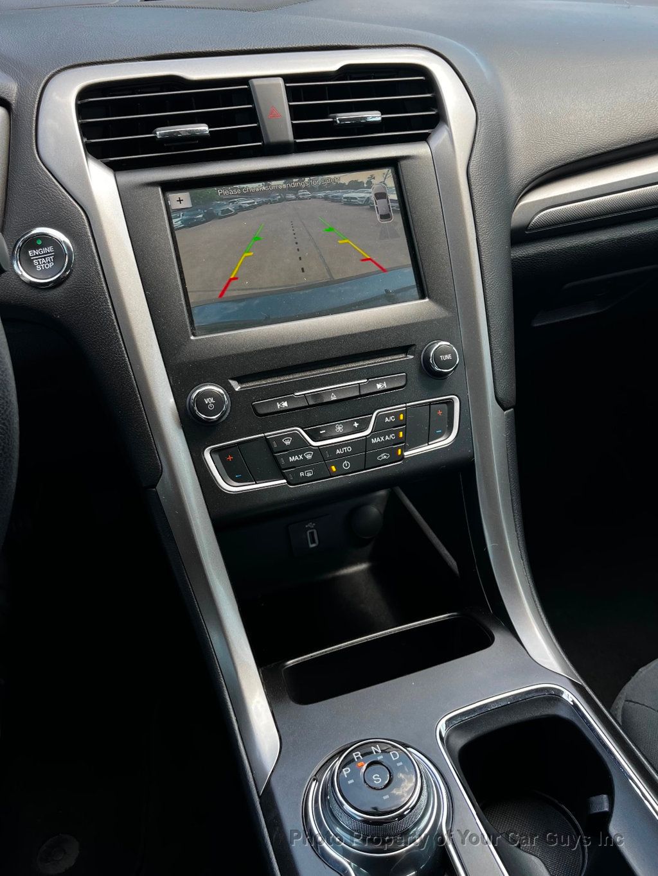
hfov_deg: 53.1
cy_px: 438
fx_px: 659
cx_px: 329
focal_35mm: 26
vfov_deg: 67.3
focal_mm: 5.1
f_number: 1.6
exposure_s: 1/156
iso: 40
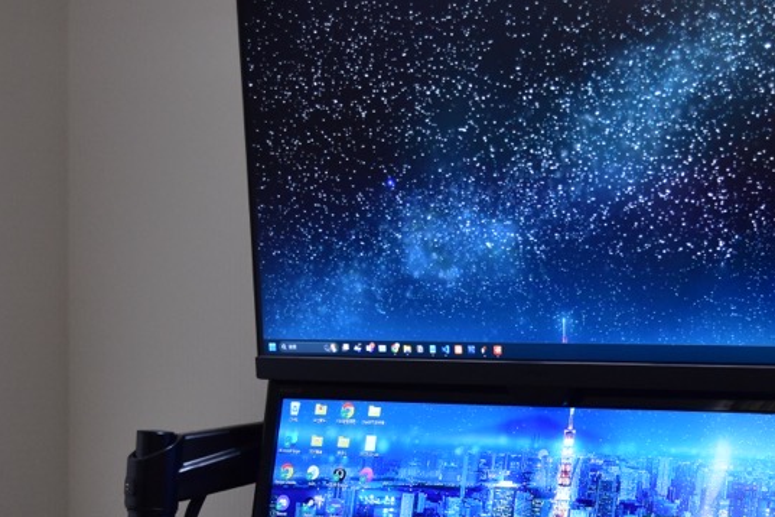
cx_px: 599
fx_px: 2217
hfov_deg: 19.7
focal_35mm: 103
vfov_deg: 13.2
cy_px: 436
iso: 800
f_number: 5.6
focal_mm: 32
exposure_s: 1/50
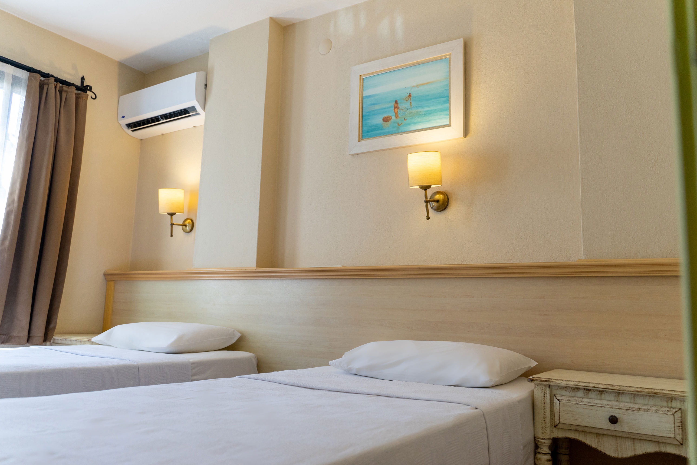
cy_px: 232
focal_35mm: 28
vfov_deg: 46.4
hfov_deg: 65.5
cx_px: 348
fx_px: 542
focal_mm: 28
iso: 400
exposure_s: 1/160
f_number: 4
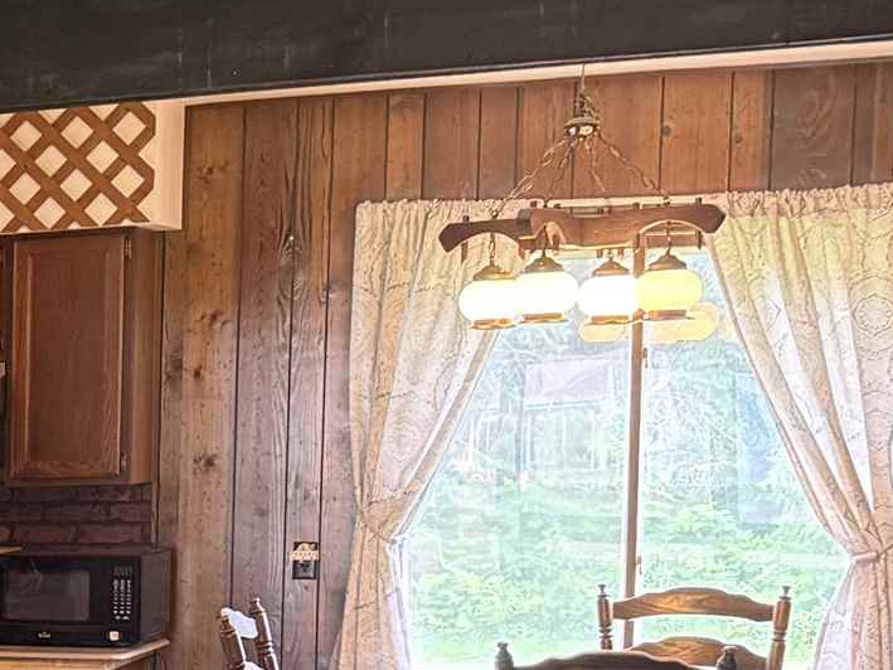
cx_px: -524
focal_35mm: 104
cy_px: 773
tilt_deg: -6.1
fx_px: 2683
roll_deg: +1.2
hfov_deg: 16.8
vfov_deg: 13.9
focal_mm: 6.76
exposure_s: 1/60
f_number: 1.78
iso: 320
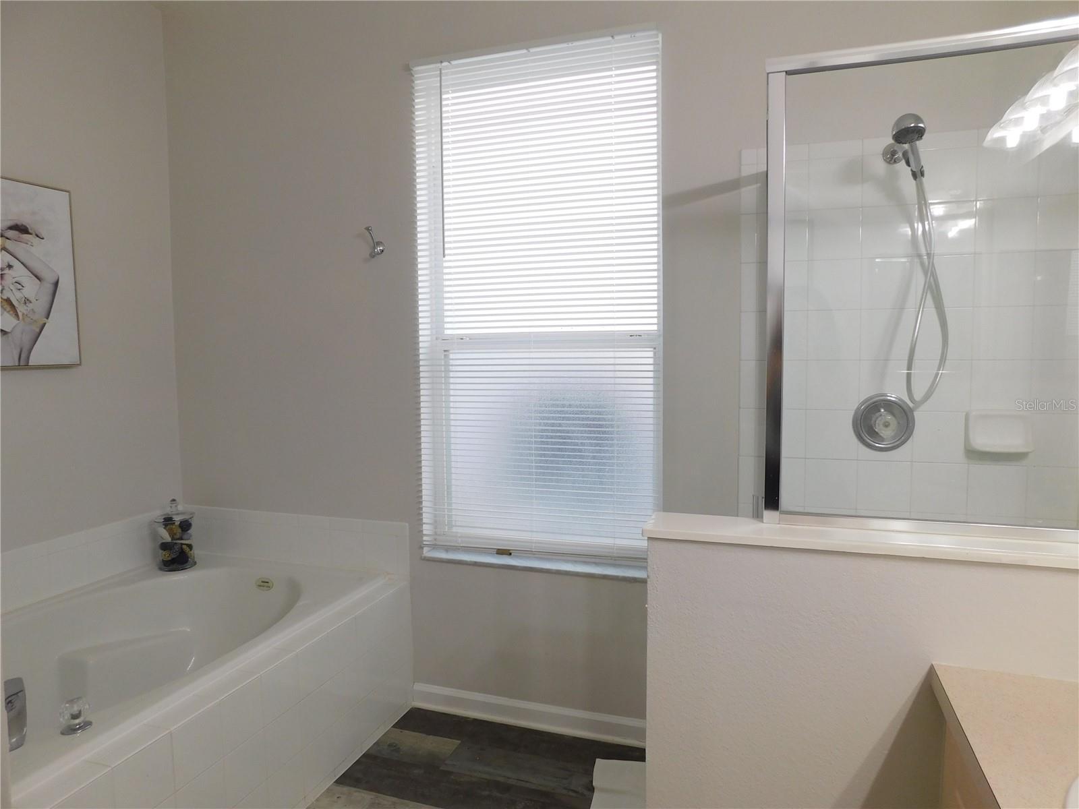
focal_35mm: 23
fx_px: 717
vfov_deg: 58.9
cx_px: 540
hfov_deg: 73.9
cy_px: 404
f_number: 3
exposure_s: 1/30
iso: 125
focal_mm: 4
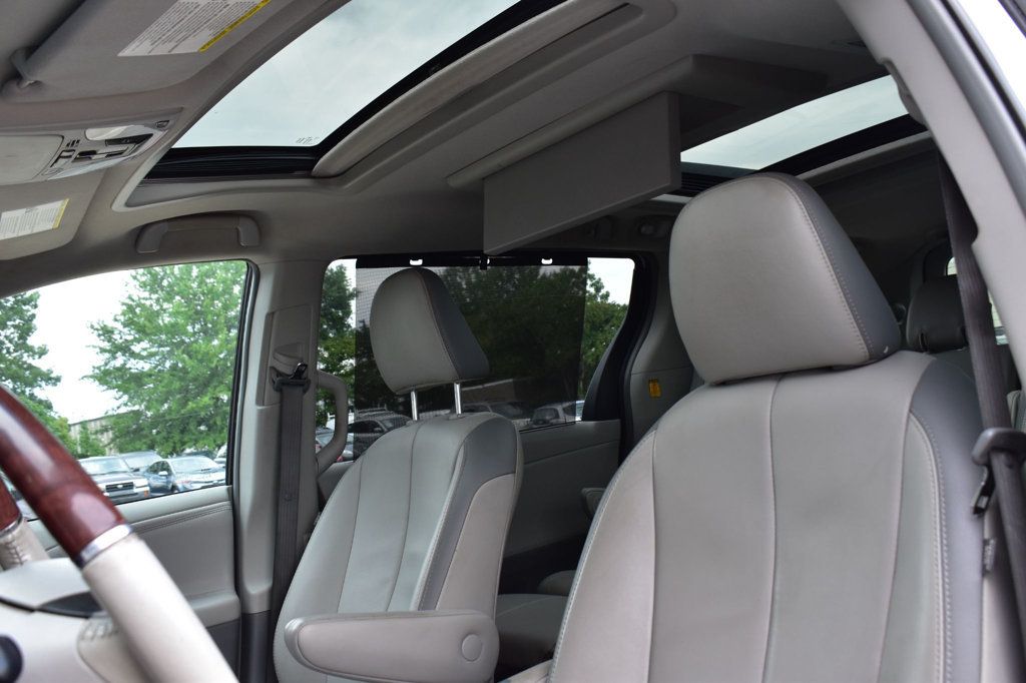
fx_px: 983
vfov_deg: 38.3
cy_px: 342
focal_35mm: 34
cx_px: 513
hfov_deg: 55.1
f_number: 7.1
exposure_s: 1/40
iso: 400
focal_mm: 23
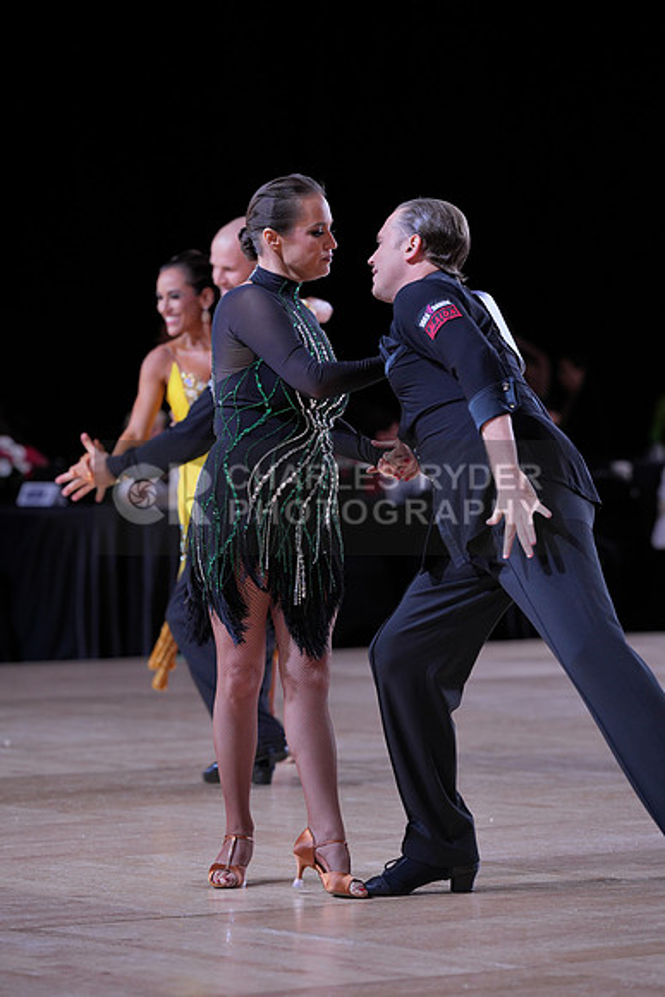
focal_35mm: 153
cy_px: 498
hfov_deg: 9.0
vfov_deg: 13.4
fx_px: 4237
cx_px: 332
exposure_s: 1/400
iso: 500
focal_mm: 153
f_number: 4
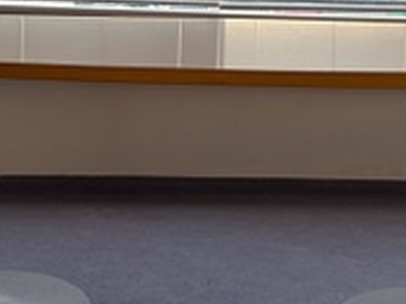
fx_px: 786
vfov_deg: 21.8
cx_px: 212
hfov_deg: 29.0
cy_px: 82
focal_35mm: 67
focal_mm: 6.76
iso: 200
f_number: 1.78
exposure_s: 1/83
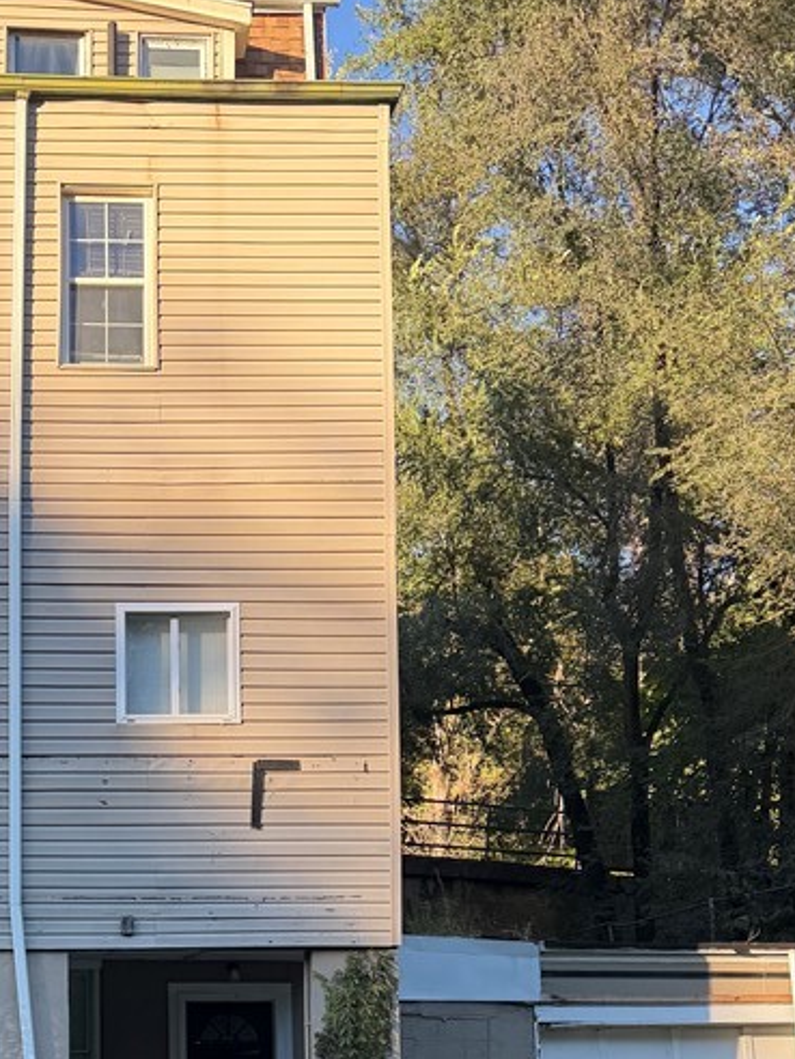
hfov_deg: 28.1
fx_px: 1531
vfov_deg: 35.8
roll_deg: +0.8
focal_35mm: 50
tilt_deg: +6.8
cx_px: 97
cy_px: 964
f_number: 1.78
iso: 100
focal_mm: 6.76
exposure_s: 1/683
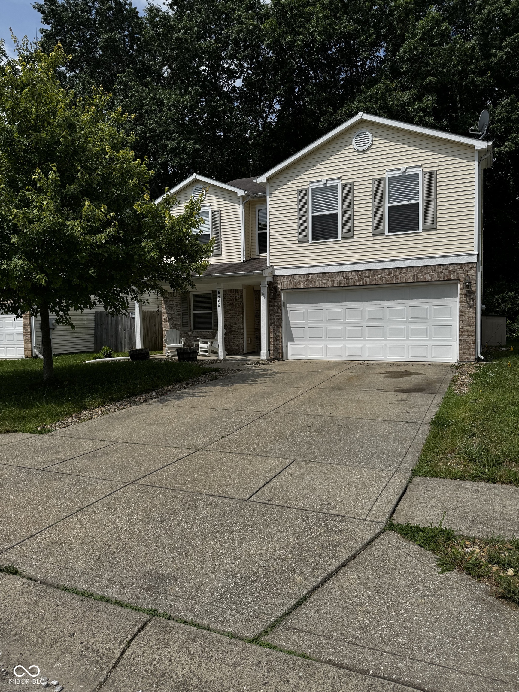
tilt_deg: -3.7
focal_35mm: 24
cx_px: 260
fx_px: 480
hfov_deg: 56.8
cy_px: 346
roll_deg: +1.4
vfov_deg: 71.6
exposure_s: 1/9009
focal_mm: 6.76
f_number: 1.78
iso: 80
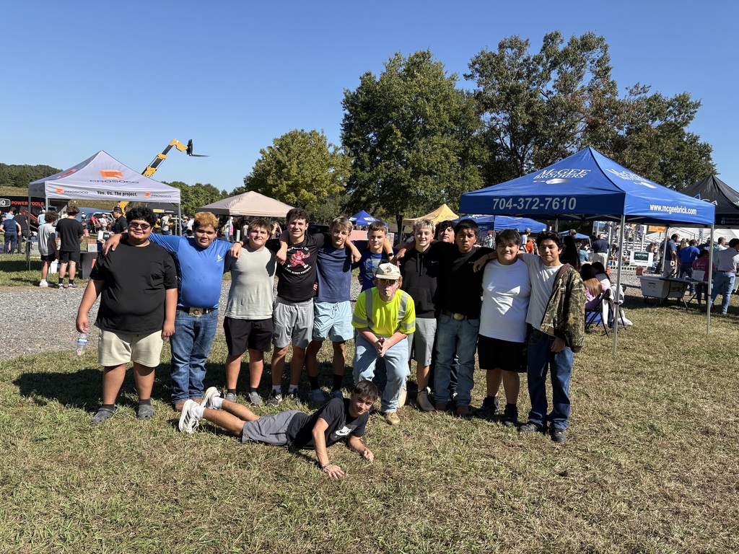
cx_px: 370
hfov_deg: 67.3
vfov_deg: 53.1
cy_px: 277
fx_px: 555
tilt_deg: -5.0
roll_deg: -4.5
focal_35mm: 26
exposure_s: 1/2283
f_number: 1.6
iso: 50
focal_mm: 5.96
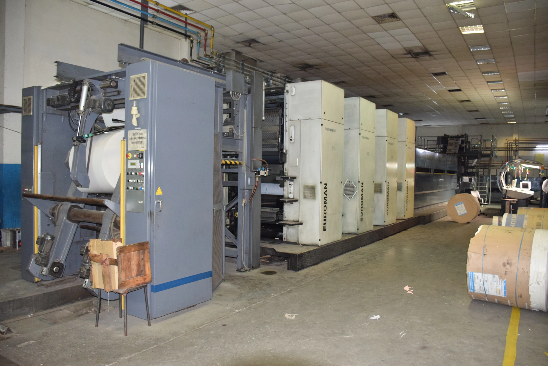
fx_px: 411
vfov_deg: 48.0
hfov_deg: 67.4
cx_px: 274
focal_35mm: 27
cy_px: 183
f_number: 3.5
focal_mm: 18
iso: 1000
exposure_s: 1/30
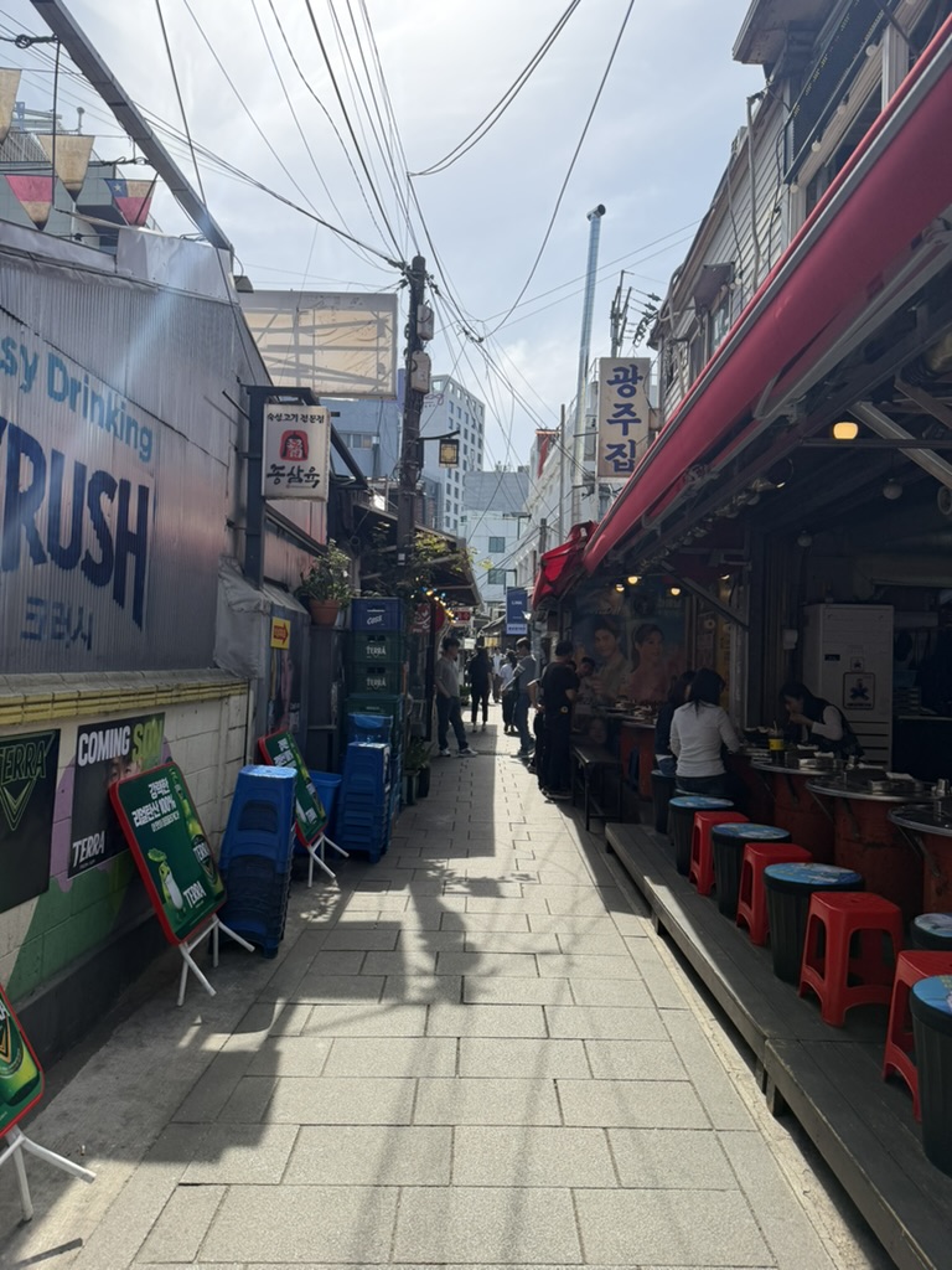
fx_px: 880
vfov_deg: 71.6
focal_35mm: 24
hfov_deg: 56.8
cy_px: 635
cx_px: 476
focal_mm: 6.76
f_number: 1.78
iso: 100
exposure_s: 1/3279
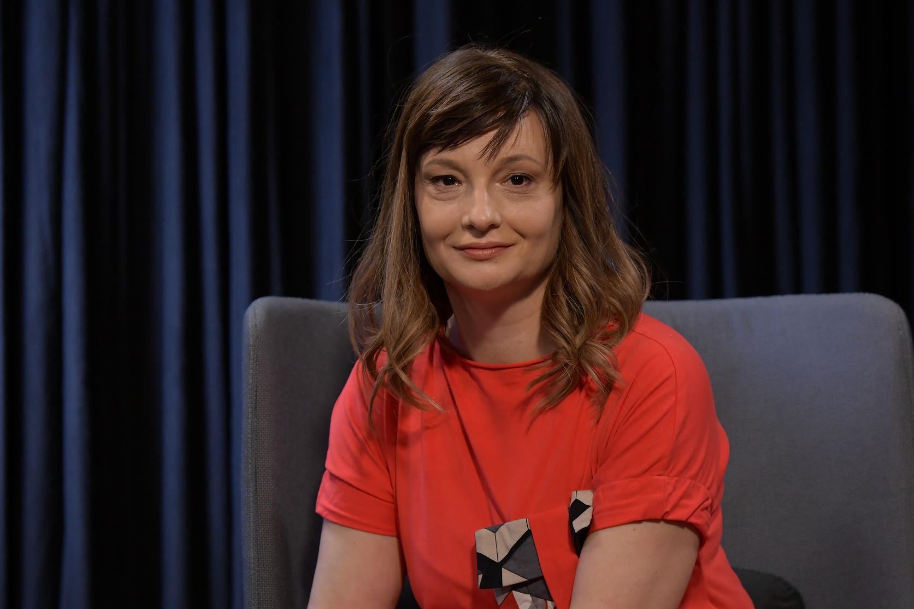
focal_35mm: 142
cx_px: 491
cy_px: 358
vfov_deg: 9.7
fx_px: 3605
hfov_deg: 14.4
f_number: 4.5
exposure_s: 1/320
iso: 2000
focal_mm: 95
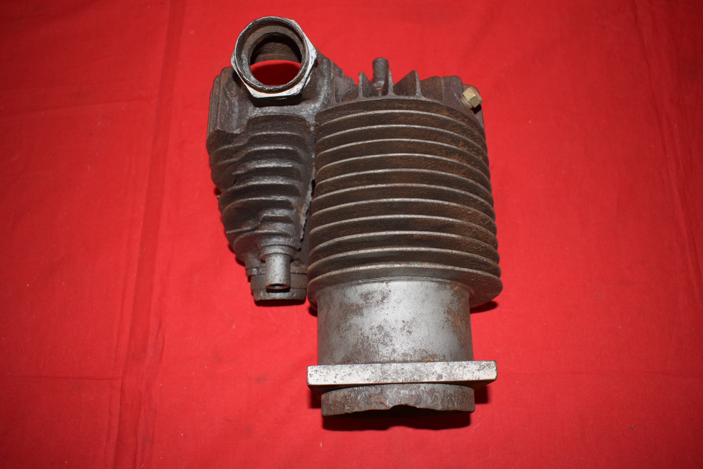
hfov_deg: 57.9
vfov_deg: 40.5
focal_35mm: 33
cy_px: 228
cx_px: 352
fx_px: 635
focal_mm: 21
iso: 640
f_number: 5
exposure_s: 1/160
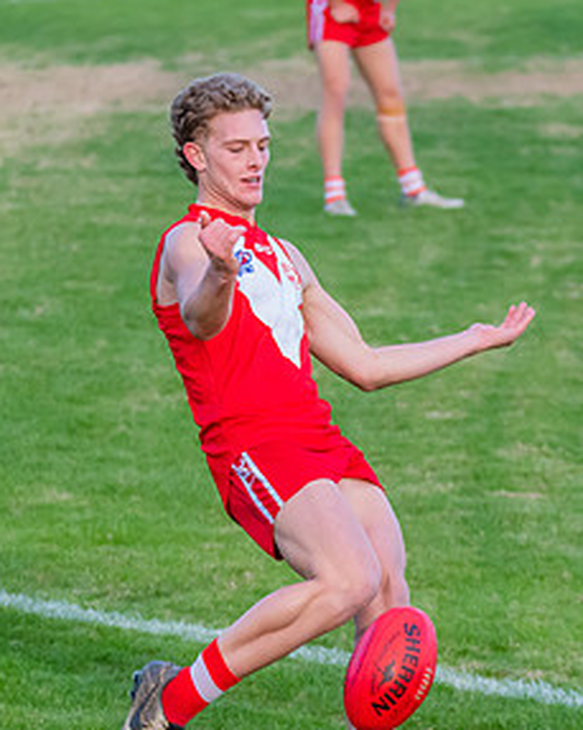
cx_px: 432
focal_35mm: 381
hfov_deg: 4.1
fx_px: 8231
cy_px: 453
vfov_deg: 5.1
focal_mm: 150
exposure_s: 1/1600
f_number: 5
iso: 2200
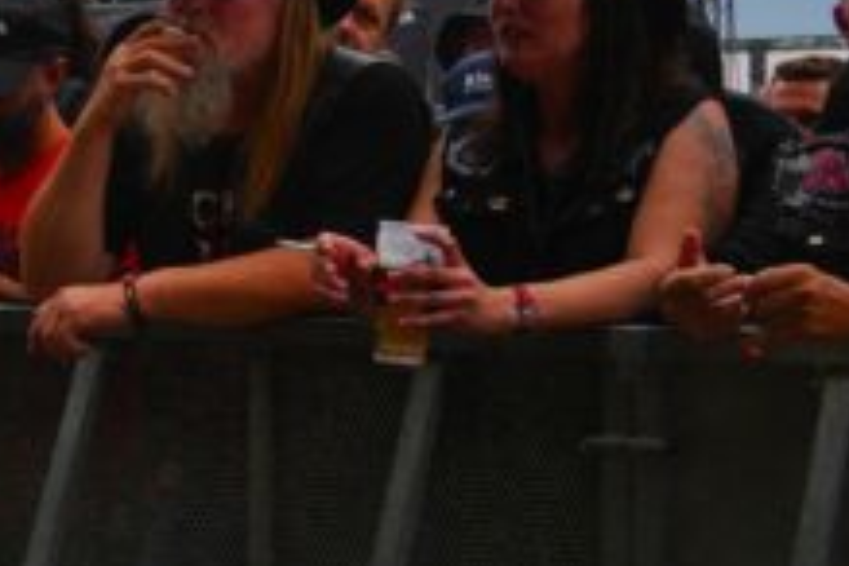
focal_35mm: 132
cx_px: -624
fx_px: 3107
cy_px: 252
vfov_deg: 10.4
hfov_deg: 14.0
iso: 100
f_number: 4
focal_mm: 25
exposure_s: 1/250
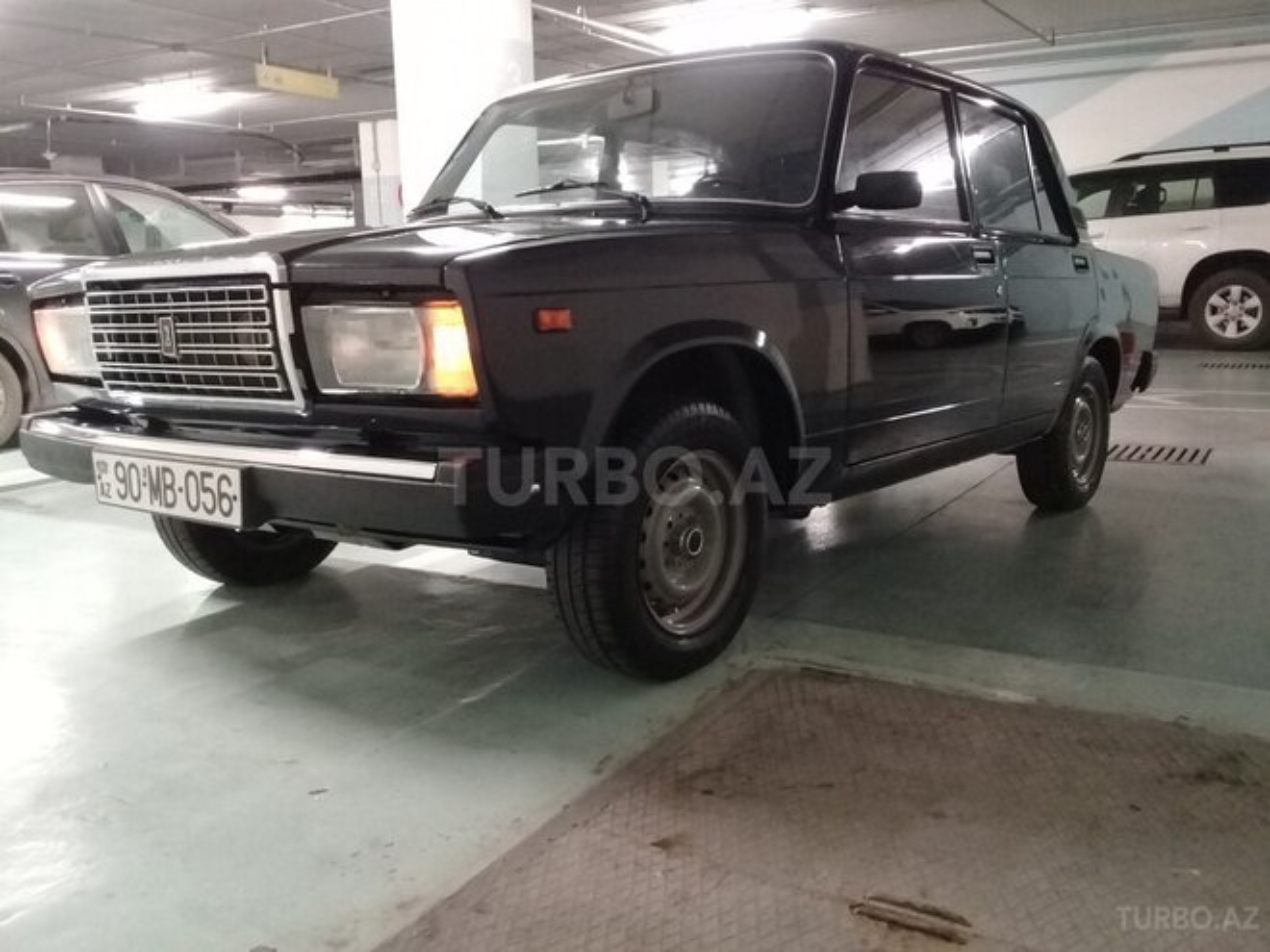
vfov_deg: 45.4
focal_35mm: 31
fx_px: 1137
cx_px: 635
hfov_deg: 58.4
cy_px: 476
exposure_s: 1/17
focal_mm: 3.3
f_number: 2.2
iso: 400
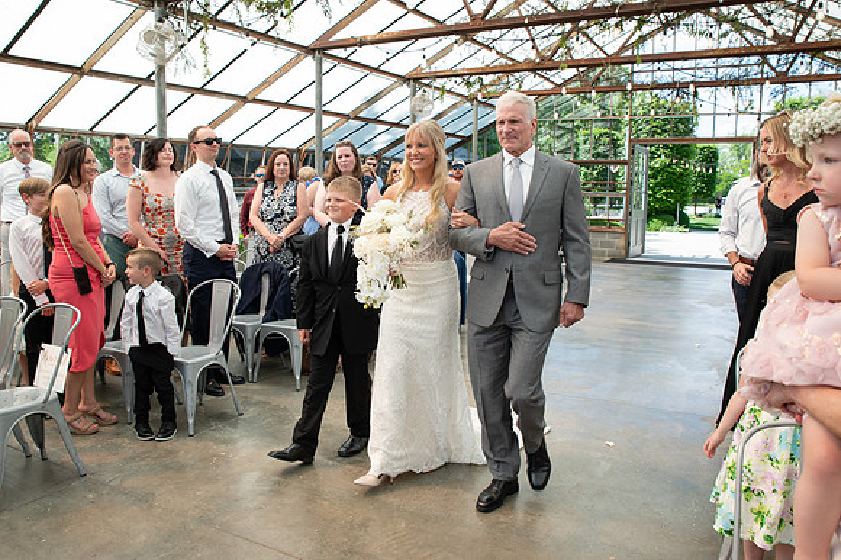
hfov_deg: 66.8
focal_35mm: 27
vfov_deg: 47.4
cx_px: 406
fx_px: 638
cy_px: 277
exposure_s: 1/200
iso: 160
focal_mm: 24
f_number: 5
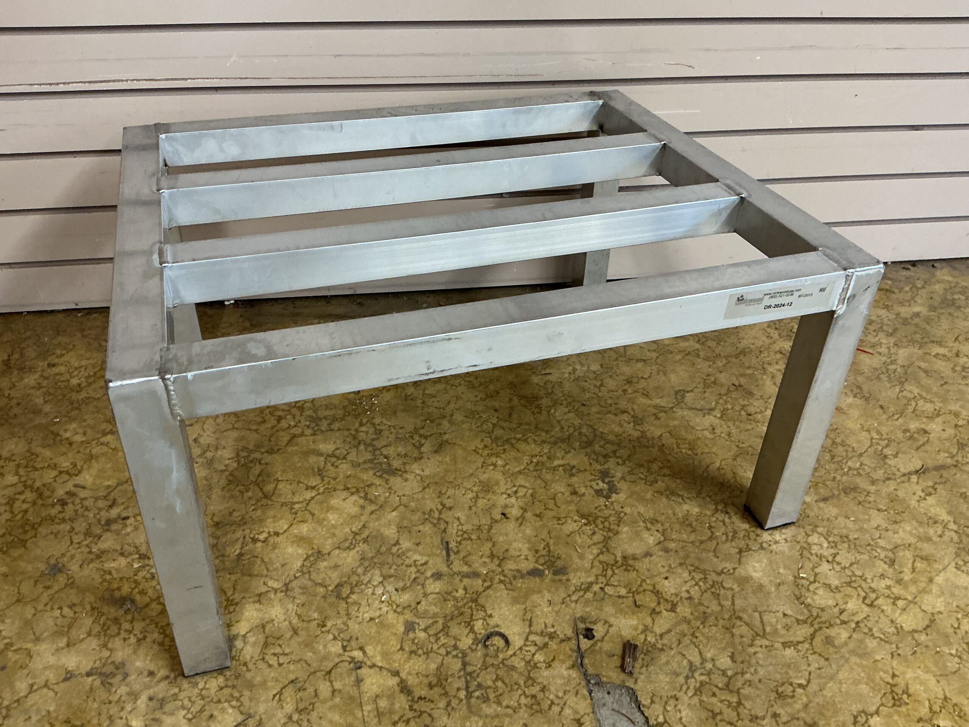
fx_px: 812
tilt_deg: -35.5
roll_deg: -2.5
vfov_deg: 48.2
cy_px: 364
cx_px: 484
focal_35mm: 29
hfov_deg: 61.7
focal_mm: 3
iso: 125
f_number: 1.8
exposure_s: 1/60
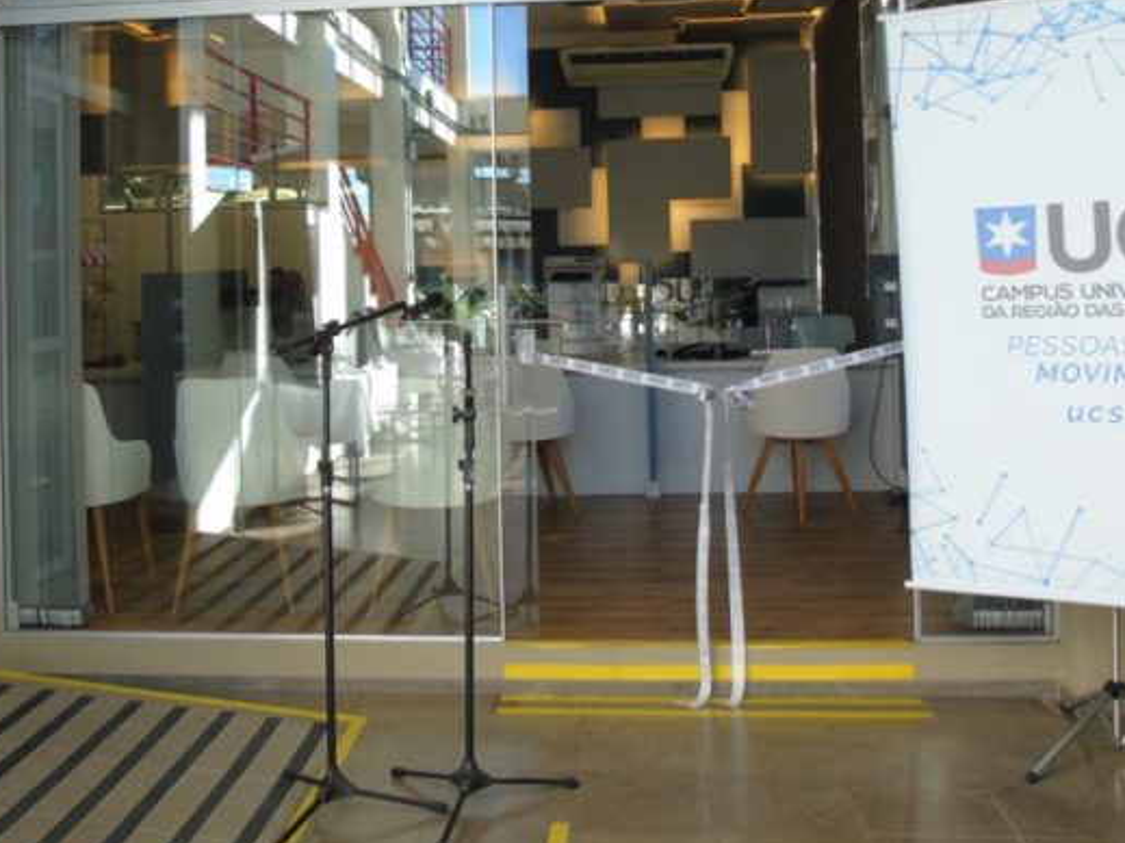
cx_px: 522
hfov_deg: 50.1
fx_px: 1202
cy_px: 232
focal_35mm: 37
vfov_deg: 37.9
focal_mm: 4.4
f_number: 3.4
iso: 80
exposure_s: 1/80
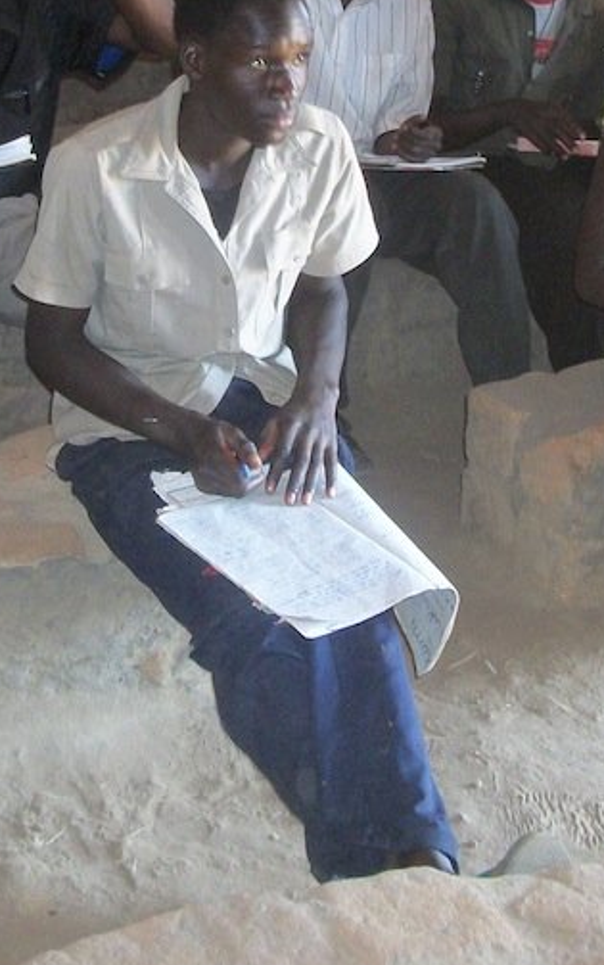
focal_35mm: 69
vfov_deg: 29.4
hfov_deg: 18.8
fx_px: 1815
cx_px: 153
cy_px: 259
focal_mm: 5.7
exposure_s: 1/30
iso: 250
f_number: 2.9
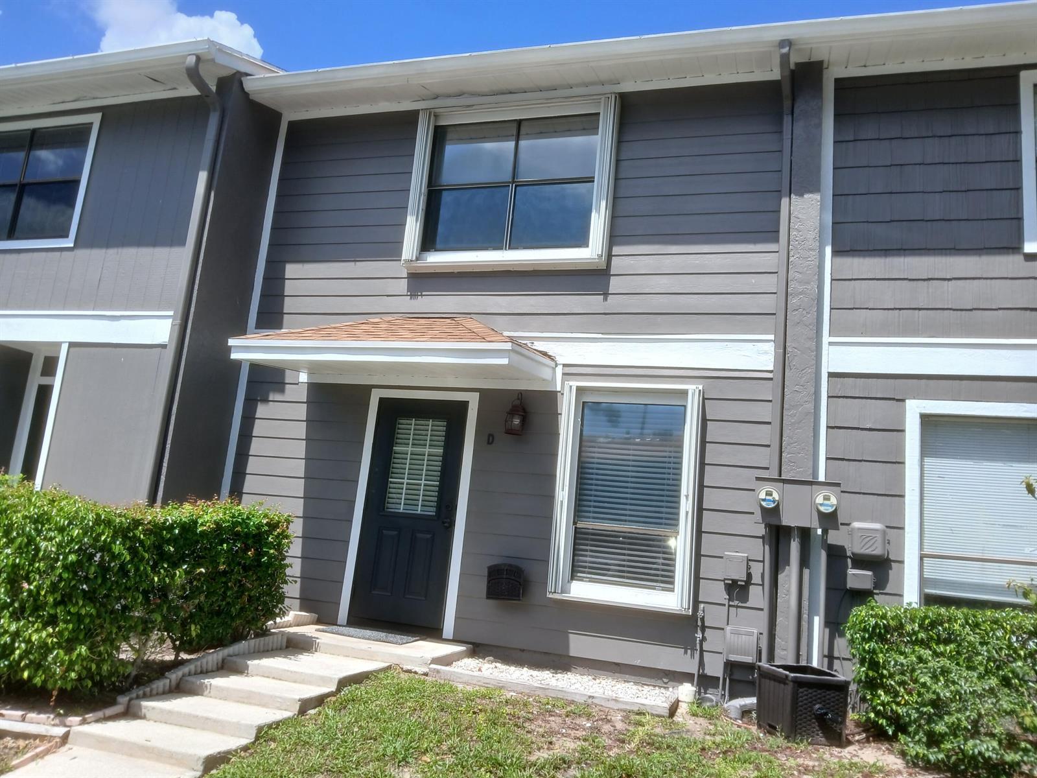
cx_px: 518
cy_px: 389
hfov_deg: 67.3
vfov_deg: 53.1
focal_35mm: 26
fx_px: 779
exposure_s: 1/573
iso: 20
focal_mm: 3.98
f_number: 1.8
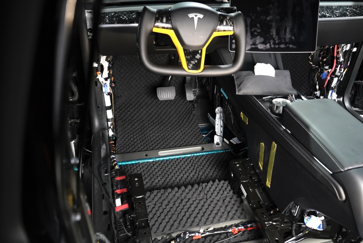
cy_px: 122
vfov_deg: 42.4
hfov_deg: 60.3
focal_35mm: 31
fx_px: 313
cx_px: 182
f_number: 4.5
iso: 5000
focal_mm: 31
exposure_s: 1/80
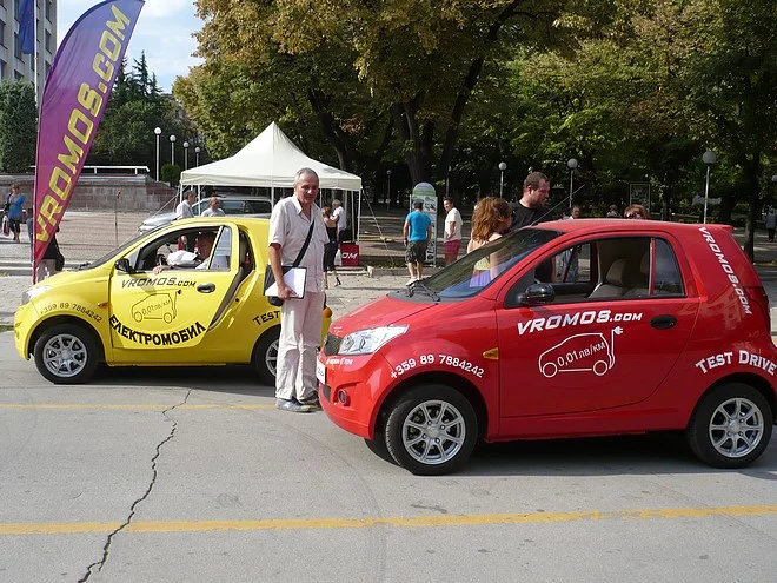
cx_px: 388
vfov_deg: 40.7
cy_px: 292
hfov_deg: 52.6
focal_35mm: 35
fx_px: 786
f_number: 8
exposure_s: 1/160
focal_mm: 5.8
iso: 100
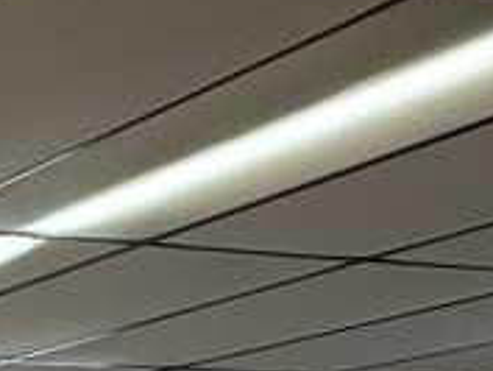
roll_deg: -1.4
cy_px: 809
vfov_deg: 12.4
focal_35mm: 101
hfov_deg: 13.1
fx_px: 1439
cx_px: -769
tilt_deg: -6.5
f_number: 2.2
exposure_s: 1/120
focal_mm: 2.22
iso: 160
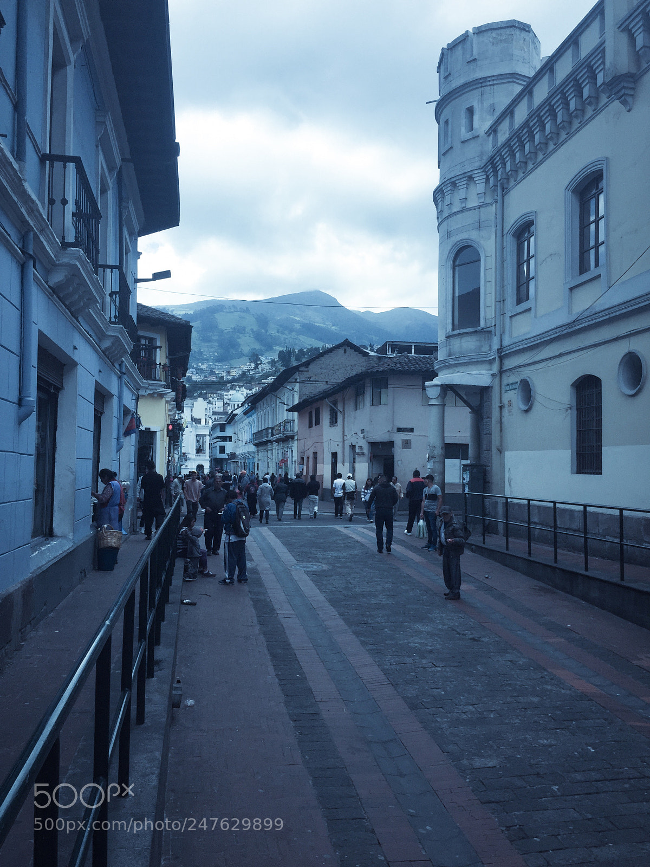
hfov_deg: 48.2
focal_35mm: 29
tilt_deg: +3.4
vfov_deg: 61.7
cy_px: 434
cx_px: 325
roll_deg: -1.2
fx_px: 726
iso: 32
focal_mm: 4.15
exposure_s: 1/1464
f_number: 2.2
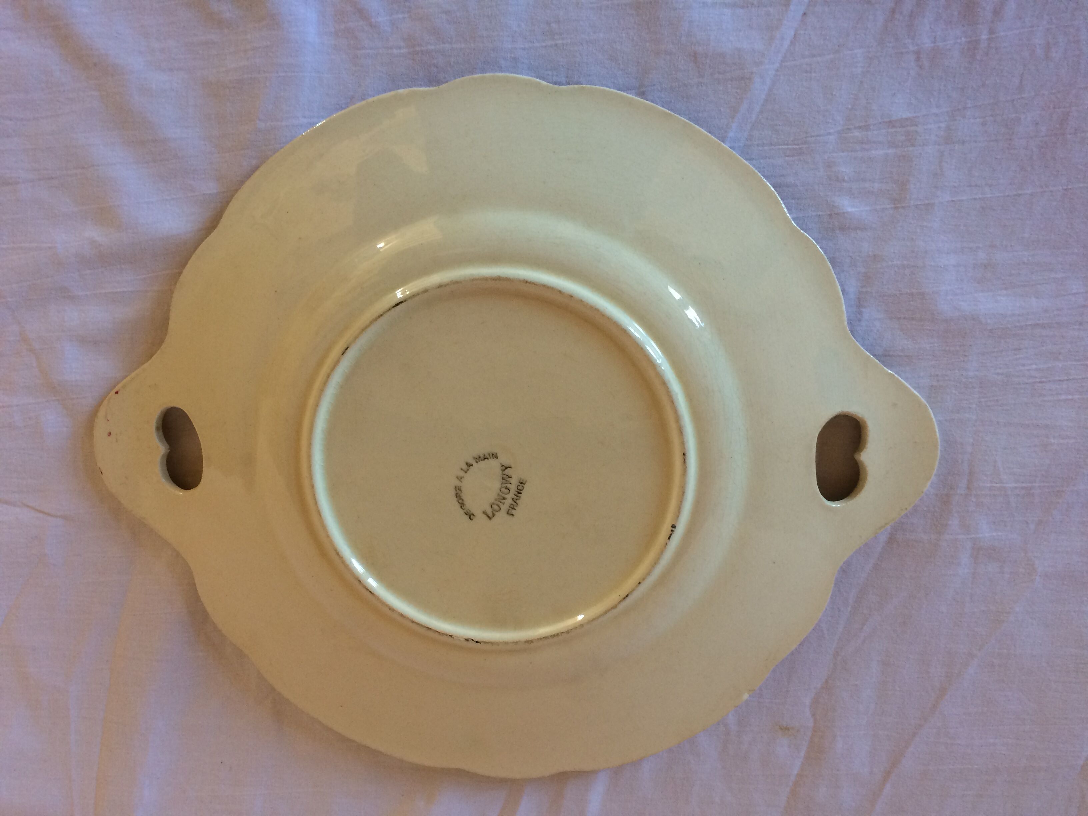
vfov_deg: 48.2
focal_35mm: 29
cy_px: 408
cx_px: 544
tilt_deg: -77.6
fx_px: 911
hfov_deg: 61.7
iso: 125
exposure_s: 1/33
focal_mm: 4.15
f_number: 2.2
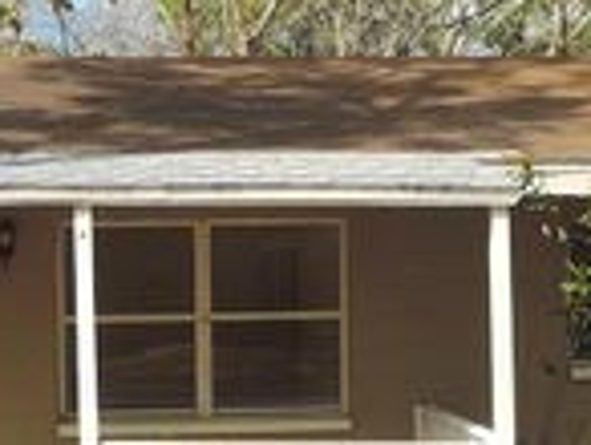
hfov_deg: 23.8
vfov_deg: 17.9
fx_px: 1402
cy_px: 364
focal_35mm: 82
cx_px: 316
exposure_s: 1/1000
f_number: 3
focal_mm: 4.3
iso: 80
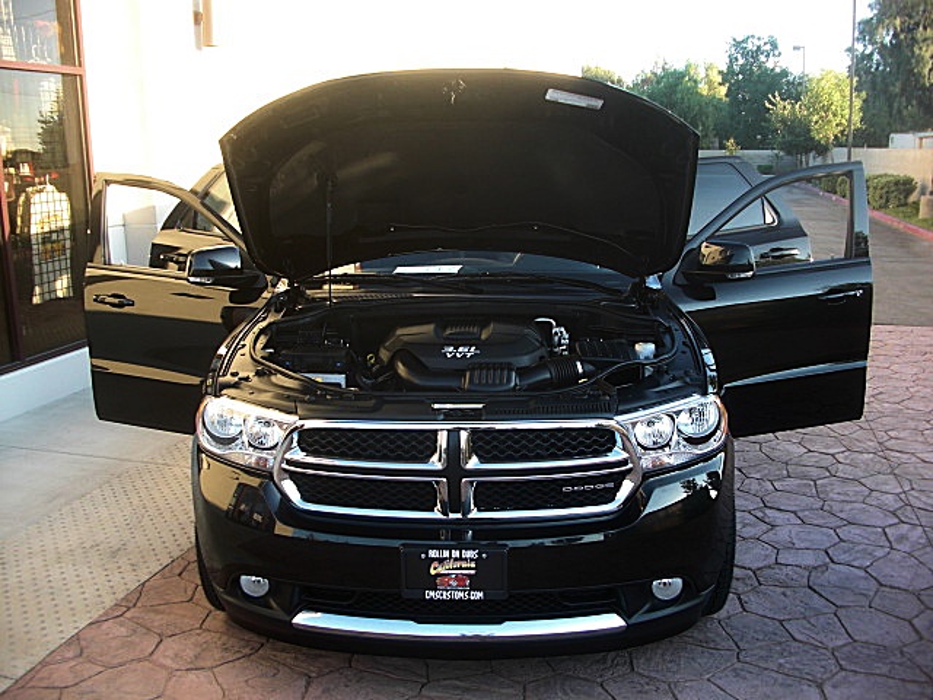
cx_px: 466
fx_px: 970
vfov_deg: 39.7
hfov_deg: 51.4
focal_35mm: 36
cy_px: 350
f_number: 2.8
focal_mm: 6.3
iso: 50
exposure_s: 1/80
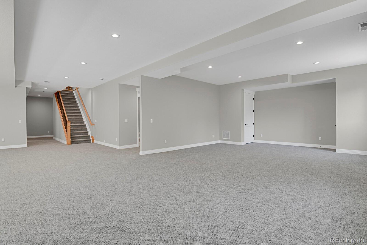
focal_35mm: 17
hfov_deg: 93.3
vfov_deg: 70.4
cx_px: 184
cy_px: 122
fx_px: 173
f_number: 8
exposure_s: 1/20
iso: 9000
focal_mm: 17
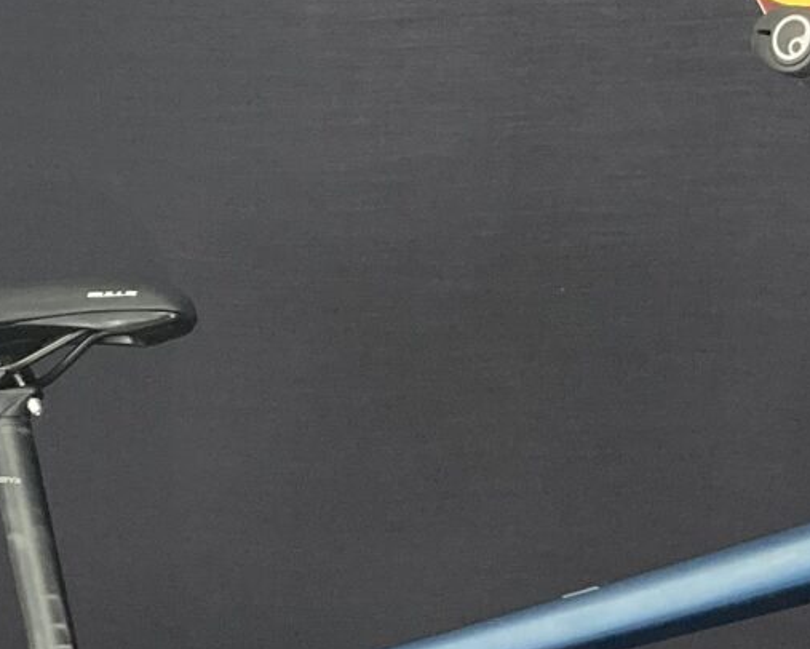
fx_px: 3310
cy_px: 937
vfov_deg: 10.8
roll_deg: -2.6
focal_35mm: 138
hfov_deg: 13.9
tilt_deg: -1.7
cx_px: 590
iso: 125
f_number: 1.8
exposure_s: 1/60
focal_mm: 3.99
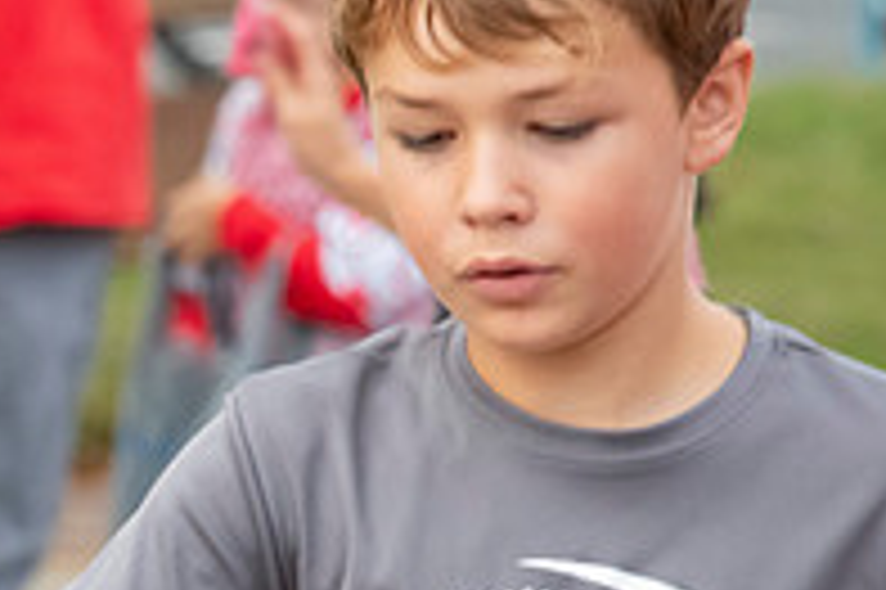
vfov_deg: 1.6
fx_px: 21738
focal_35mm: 884
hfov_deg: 2.3
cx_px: -27
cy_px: 615
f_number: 11
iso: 3200
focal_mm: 300
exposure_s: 1/250
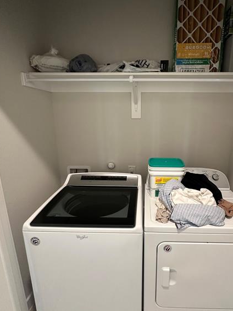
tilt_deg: -13.0
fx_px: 171
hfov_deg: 67.9
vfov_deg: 84.7
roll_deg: -0.9
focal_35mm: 19
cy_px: 157
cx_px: 141
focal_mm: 2.22
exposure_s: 1/60
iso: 320
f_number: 2.2
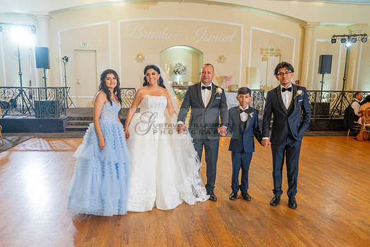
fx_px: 313
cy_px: 148
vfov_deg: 42.8
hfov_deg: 61.1
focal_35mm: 30
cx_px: 181
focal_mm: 24
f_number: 4
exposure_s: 1/80
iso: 800
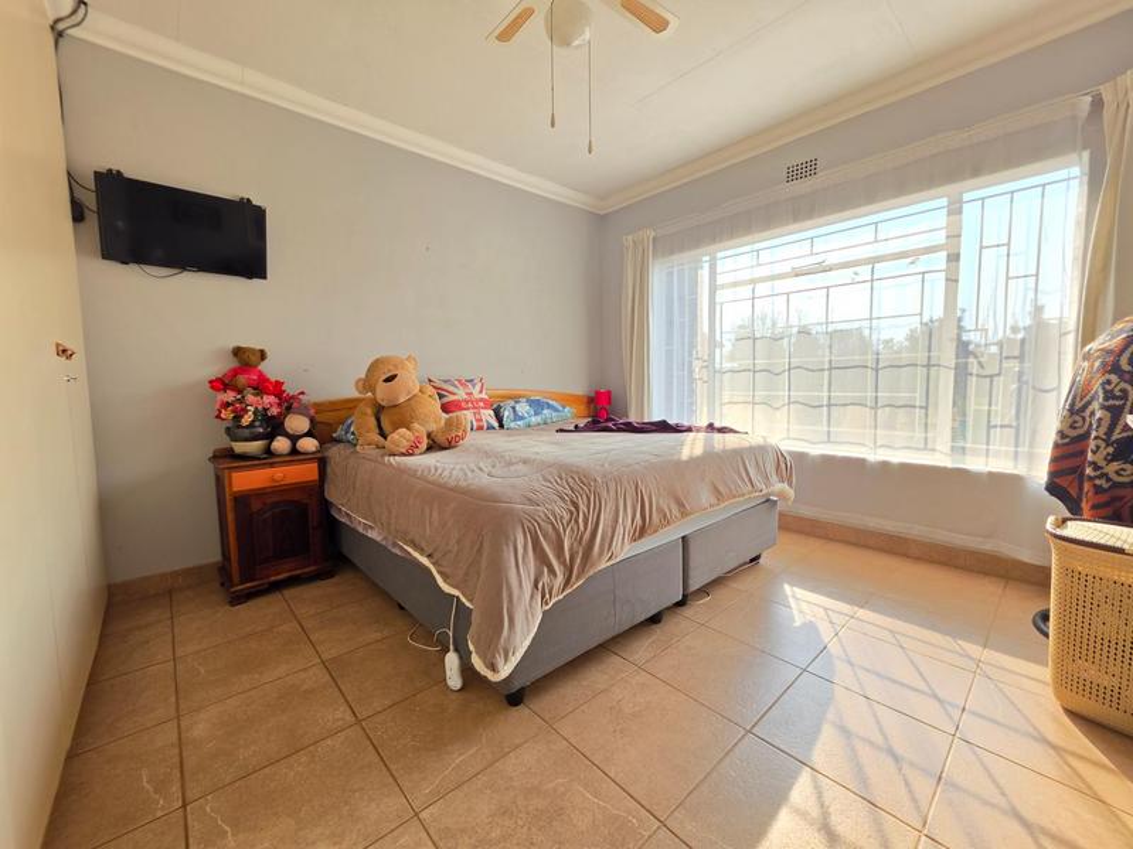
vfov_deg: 89.9
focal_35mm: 13
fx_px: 425
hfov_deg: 106.2
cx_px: 566
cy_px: 424
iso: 32
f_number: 1.9
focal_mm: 2.2
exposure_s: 1/120
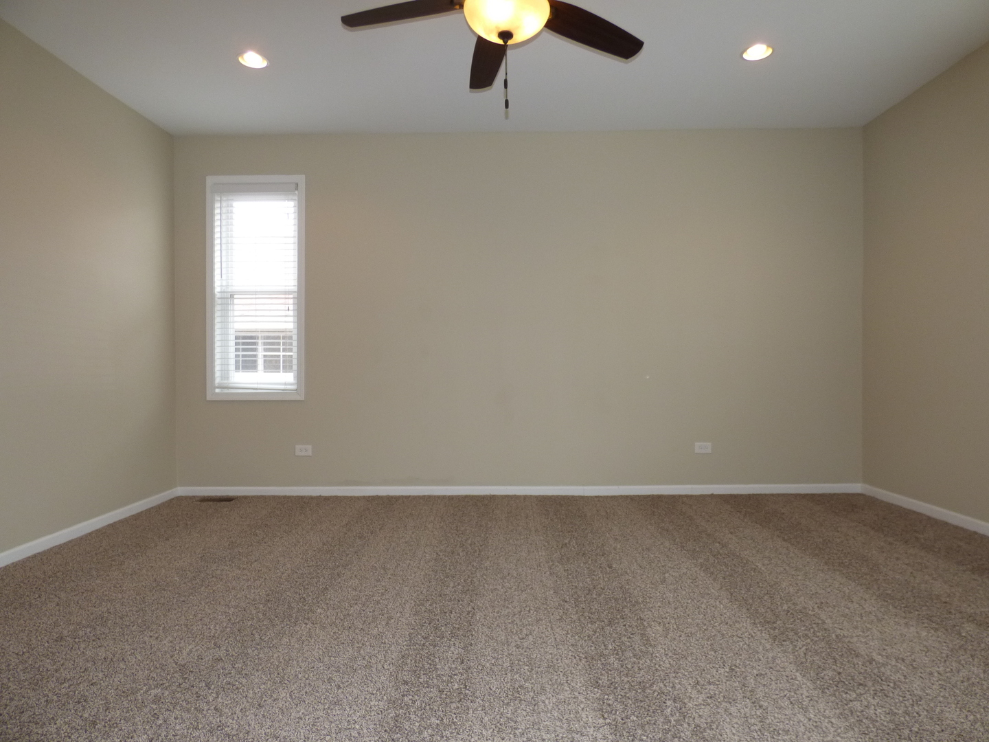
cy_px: 371
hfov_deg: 81.7
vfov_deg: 66.0
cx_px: 494
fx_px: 571
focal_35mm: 20
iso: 160
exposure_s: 1/60
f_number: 2.8
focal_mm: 3.58
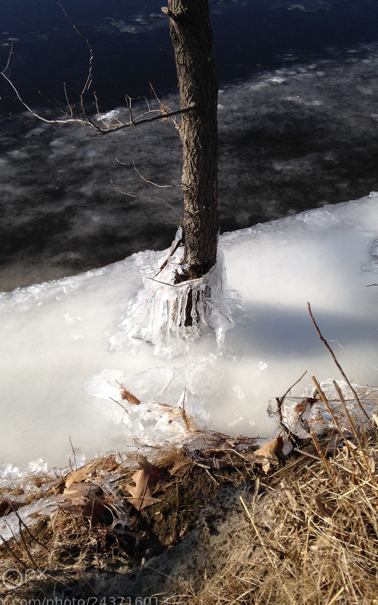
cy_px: 282
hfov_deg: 31.2
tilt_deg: -38.7
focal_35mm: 41
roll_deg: -2.7
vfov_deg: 48.2
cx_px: 203
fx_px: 676
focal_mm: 4.12
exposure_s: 1/2088
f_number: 2.4
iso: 50
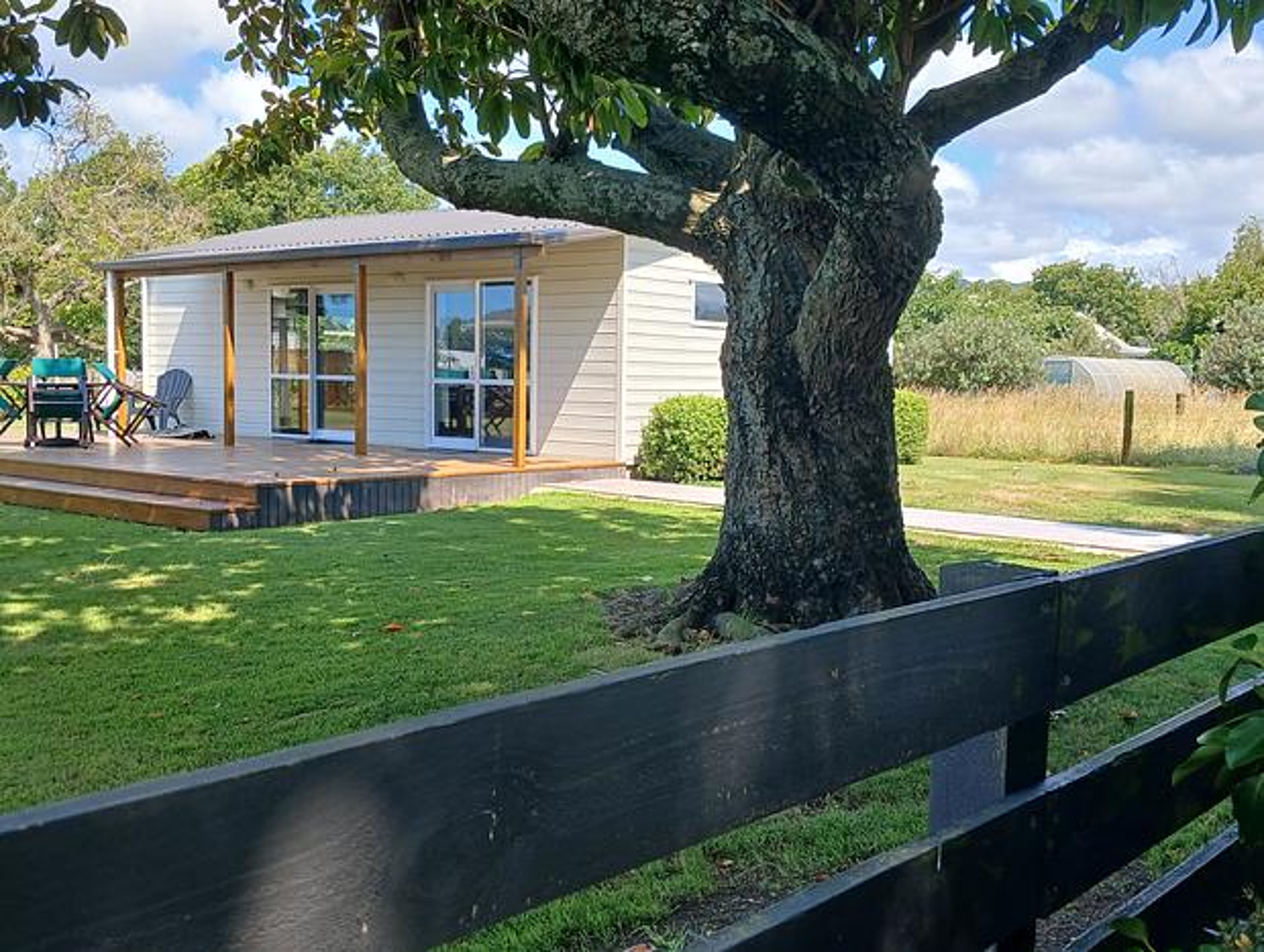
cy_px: 476
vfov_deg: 51.5
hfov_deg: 65.2
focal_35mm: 27
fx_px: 987
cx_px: 632
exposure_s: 1/199
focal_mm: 4
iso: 20
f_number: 1.8
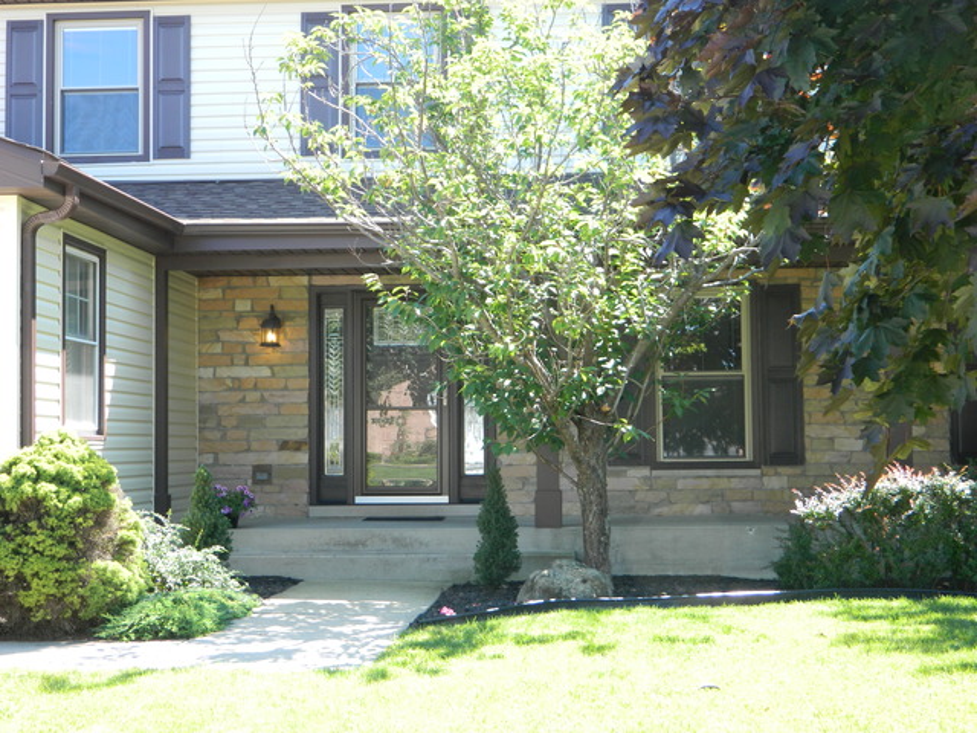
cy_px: 366
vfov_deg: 25.7
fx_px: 1609
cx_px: 488
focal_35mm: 57
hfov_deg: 33.8
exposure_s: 1/100
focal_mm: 10.2
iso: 110
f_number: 3.8
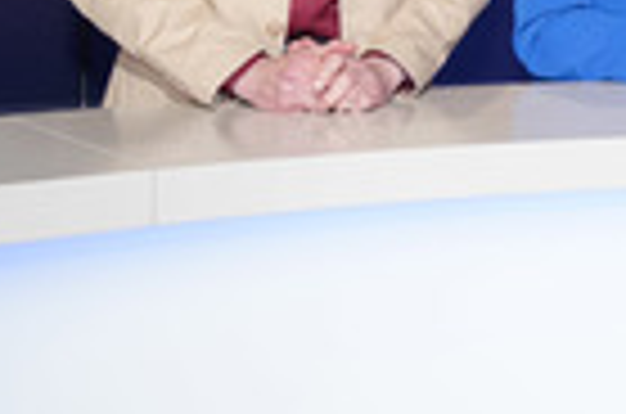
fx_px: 2030
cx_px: 980
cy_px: -225
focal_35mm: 117
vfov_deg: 11.2
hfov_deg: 15.9
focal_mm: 36
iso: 2500
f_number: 5
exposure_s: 1/160
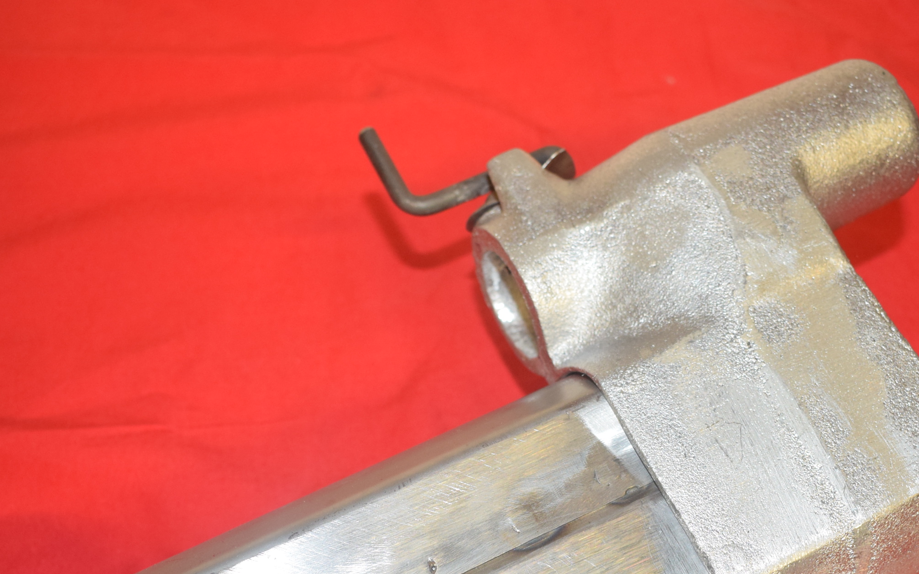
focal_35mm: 50
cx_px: 508
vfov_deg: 25.4
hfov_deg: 40.2
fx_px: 1252
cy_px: 452
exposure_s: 1/40
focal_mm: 22
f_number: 5
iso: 800
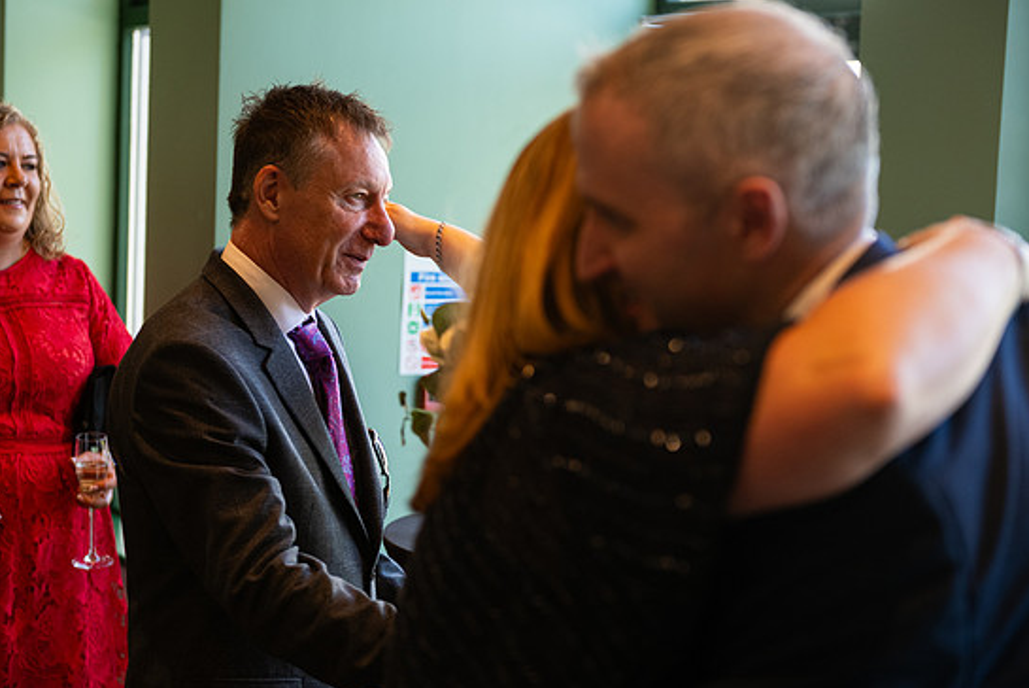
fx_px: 1887
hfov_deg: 30.5
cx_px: 525
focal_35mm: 66
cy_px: 335
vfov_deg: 20.6
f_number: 3.5
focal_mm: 62
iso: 800
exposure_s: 1/160
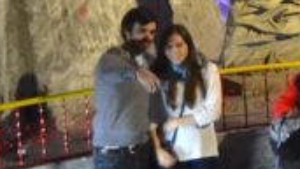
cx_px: 681
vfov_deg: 7.4
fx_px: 1288
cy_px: -67
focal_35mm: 162
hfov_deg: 11.4
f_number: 3.8
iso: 3200
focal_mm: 22
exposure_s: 1/13
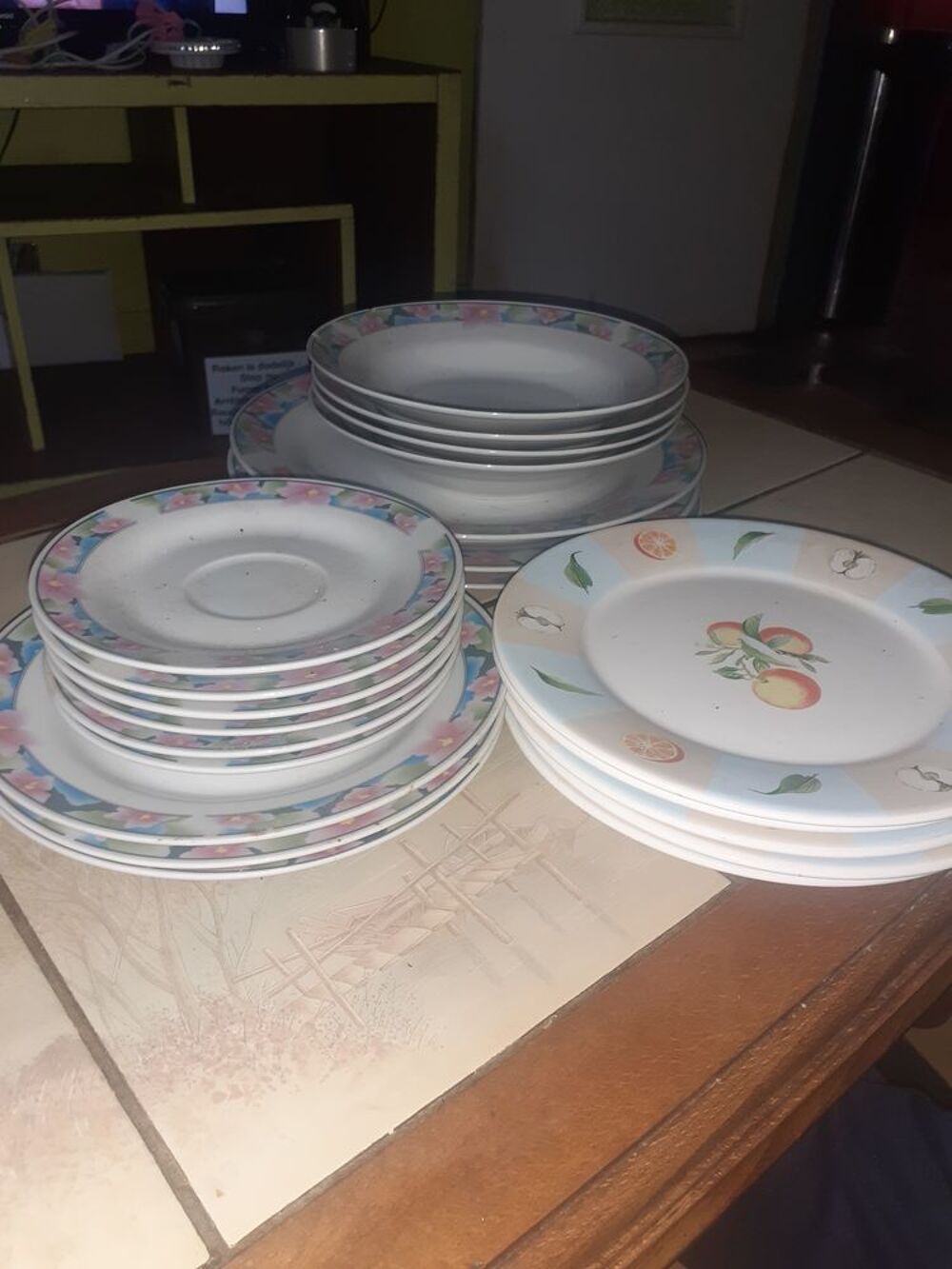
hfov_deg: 51.4
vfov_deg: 65.3
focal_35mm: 27
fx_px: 990
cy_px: 634
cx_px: 476
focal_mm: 3.6
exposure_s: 1/25
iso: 400
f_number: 1.9
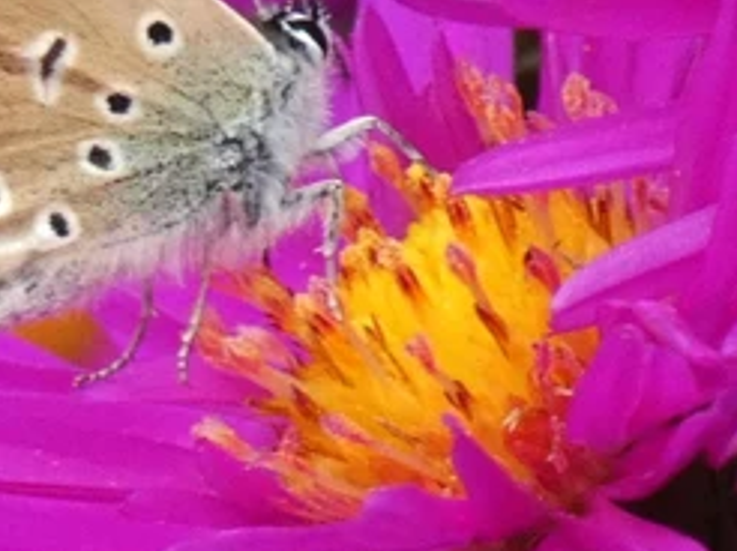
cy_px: 213
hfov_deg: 5.3
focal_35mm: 375
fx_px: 7976
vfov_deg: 4.0
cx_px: 213
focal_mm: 25.8
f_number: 5.3
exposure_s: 1/80
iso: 500
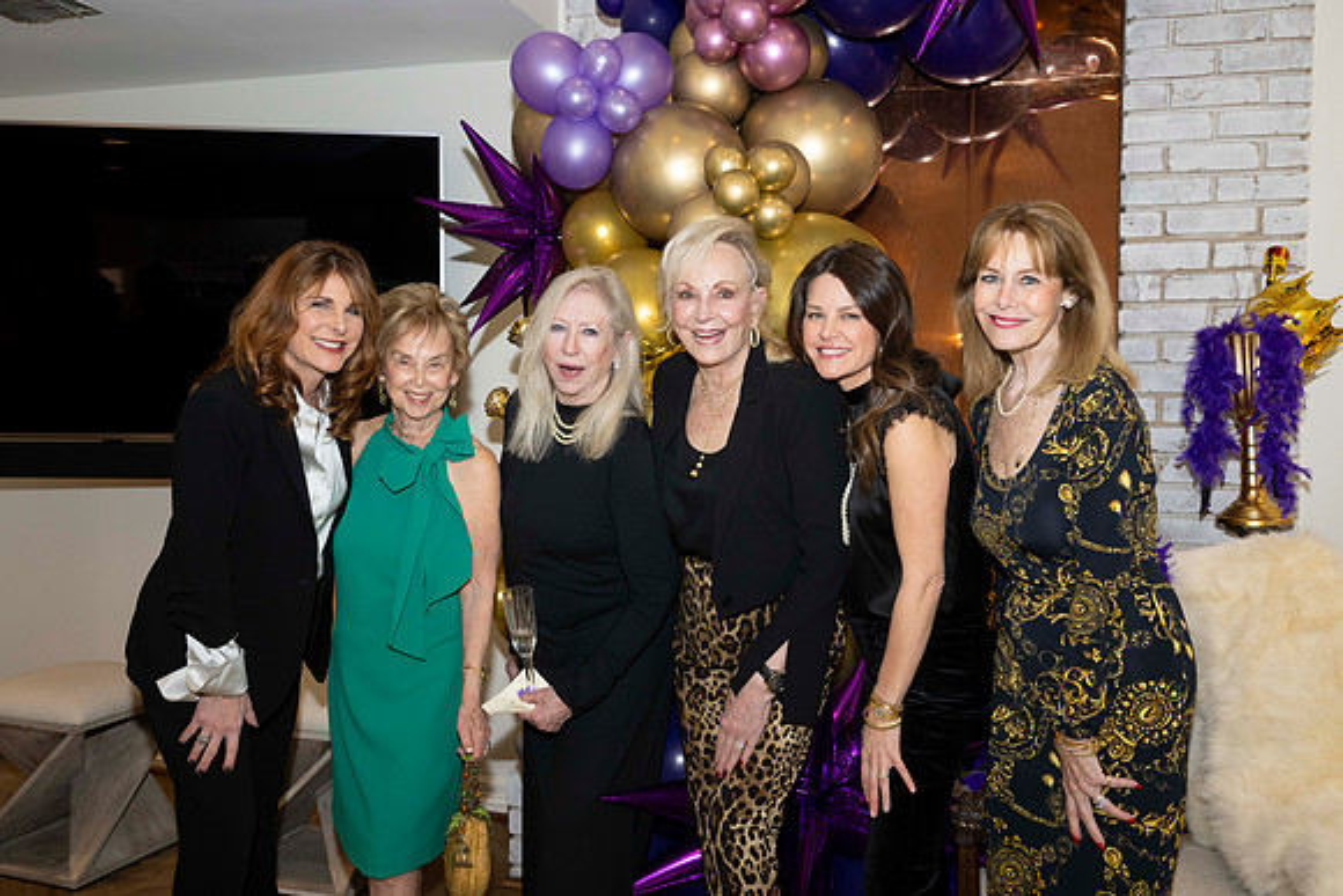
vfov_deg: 43.0
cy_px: 448
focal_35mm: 30
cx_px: 672
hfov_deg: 61.1
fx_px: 1138
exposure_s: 1/80
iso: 800
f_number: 5.6
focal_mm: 30.5
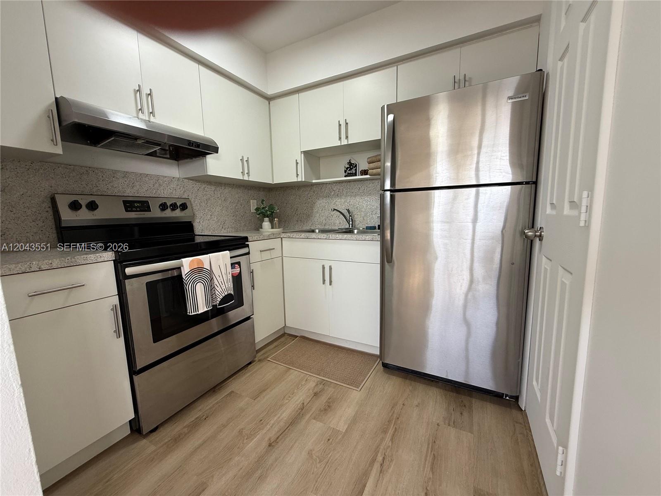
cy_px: 248
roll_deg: +0.4
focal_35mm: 14
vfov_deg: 85.7
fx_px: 267
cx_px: 330
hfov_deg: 102.1
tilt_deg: -6.6
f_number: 2.2
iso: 80
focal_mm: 2.22
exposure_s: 1/99
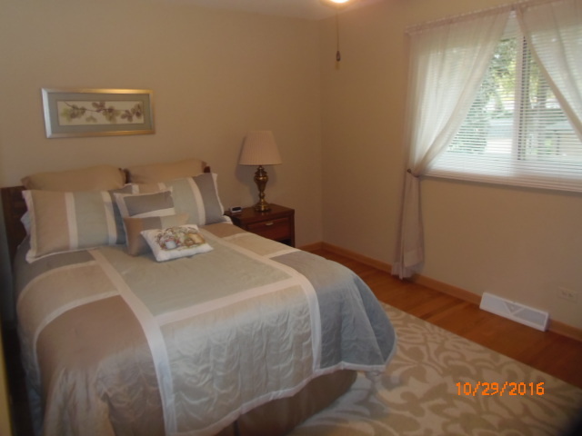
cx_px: 291
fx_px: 404
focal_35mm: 24
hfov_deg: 71.6
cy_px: 218
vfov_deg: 56.8
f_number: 2.9
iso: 200
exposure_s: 1/30
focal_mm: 4.3
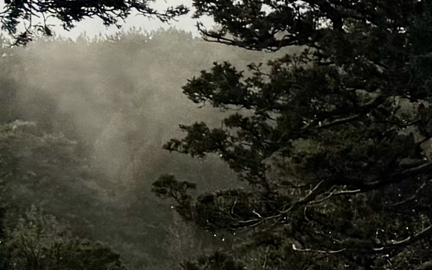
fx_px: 2120
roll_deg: -1.9
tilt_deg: -14.1
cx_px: 1511
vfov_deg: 7.2
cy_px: -68
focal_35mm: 180
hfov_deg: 8.5
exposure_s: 1/3759
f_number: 1.78
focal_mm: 6.76
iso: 80
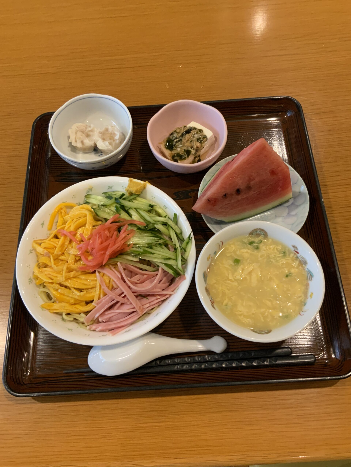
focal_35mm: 29
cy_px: 234
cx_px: 176
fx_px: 392
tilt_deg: -67.5
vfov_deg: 61.7
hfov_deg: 48.2
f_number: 1.8
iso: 160
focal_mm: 3
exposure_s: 1/50
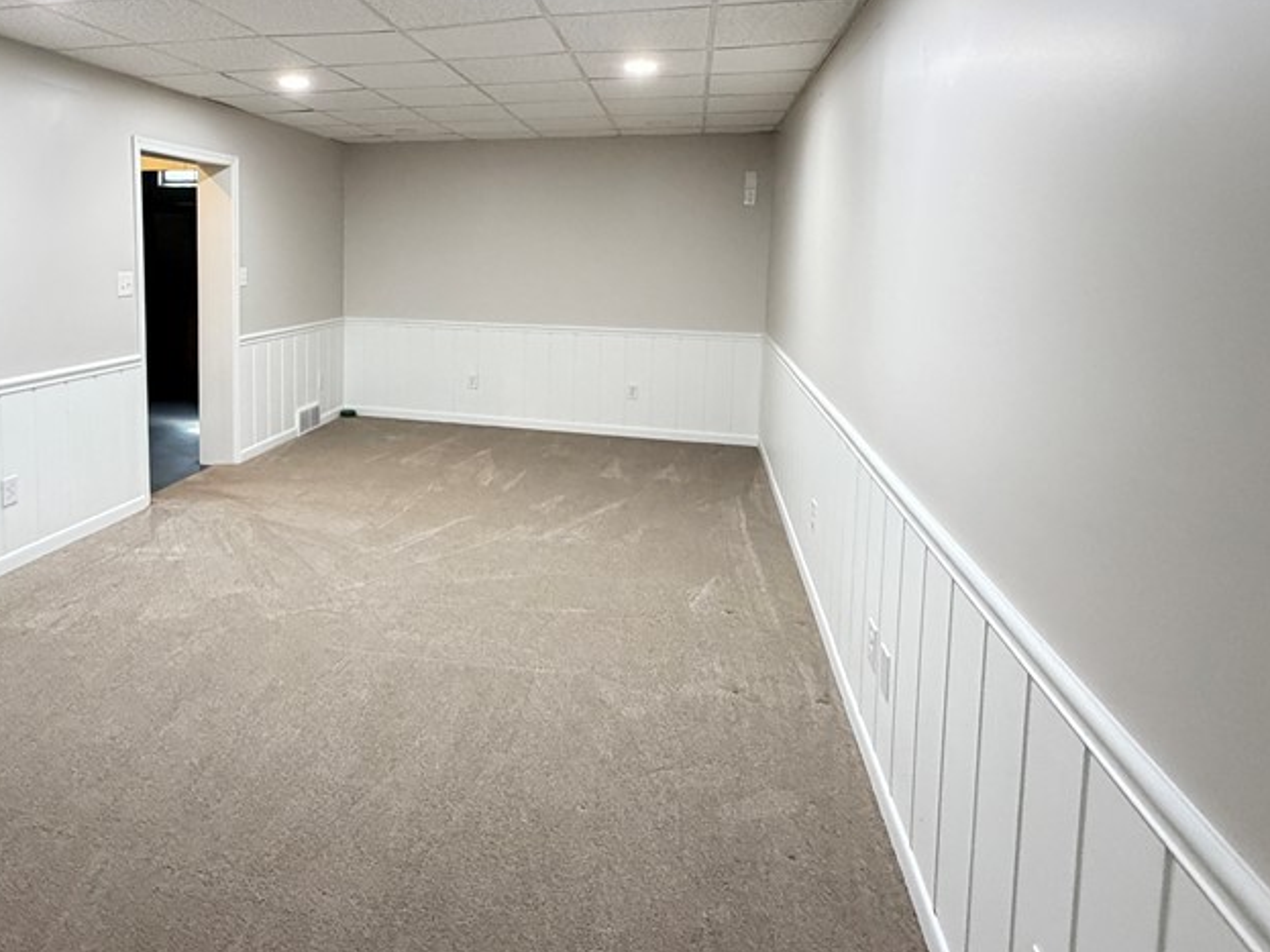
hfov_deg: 72.4
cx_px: 461
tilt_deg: -5.4
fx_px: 844
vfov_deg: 57.5
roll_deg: -1.1
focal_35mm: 23
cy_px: 316
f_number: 2.2
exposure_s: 1/60
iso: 500
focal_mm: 2.22
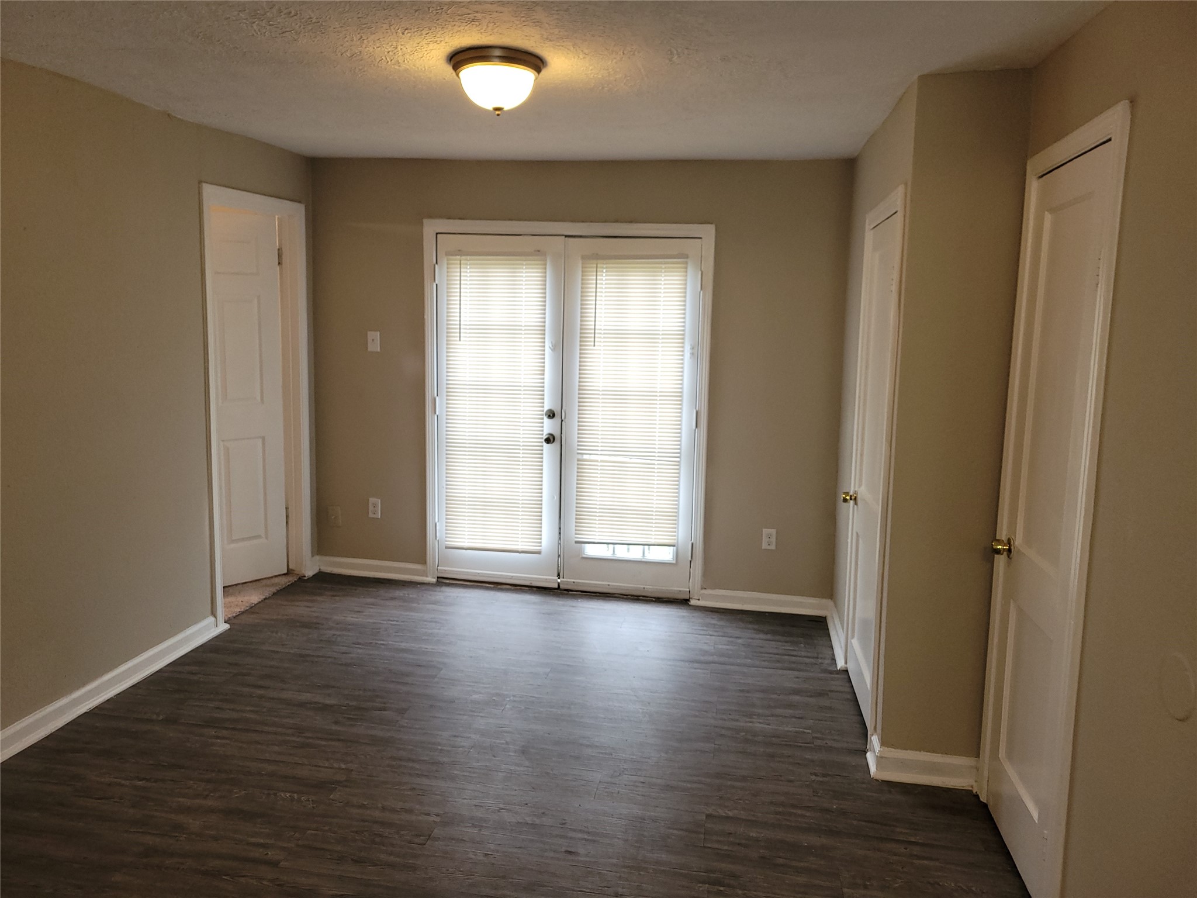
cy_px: 449
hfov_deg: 67.3
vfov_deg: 53.1
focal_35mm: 26
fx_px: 899
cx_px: 598
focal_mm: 5.4
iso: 100
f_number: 1.8
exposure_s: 1/40
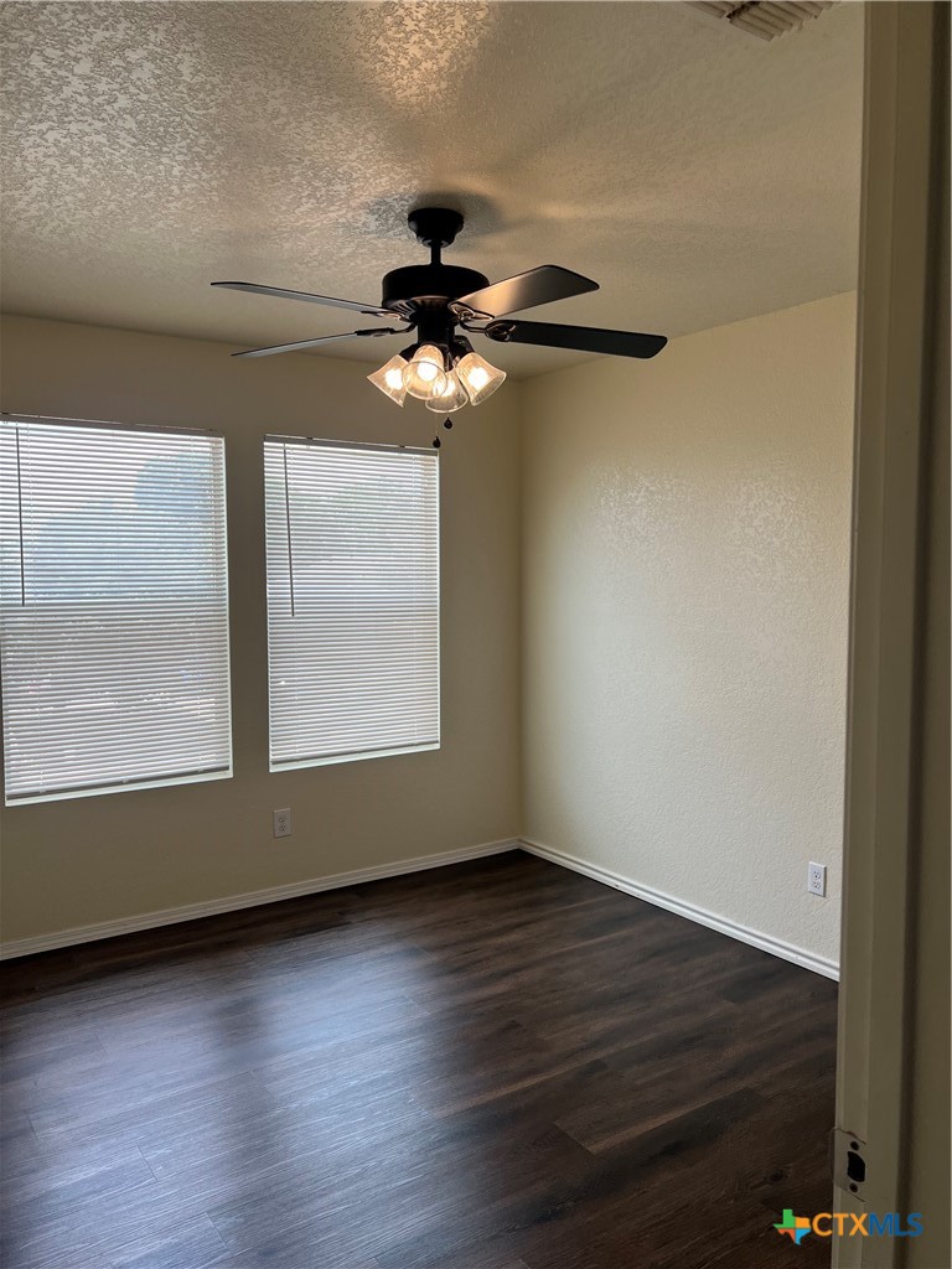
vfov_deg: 67.3
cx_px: 476
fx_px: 953
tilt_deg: -3.3
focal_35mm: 26
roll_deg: +0.7
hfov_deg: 53.1
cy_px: 634
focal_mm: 5.7
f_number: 1.5
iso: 40
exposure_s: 1/284
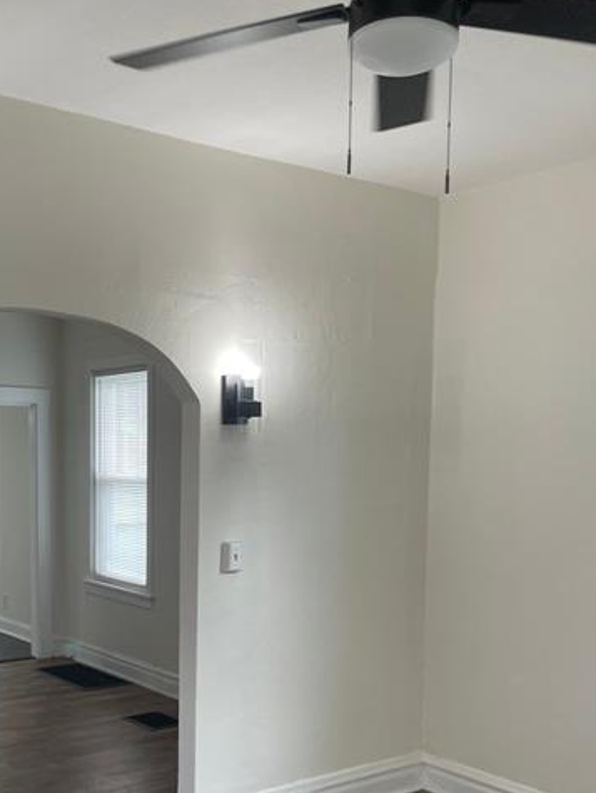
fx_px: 963
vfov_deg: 44.4
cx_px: 177
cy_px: 499
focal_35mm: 42
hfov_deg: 33.9
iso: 100
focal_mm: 4.2
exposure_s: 1/120
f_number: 1.6
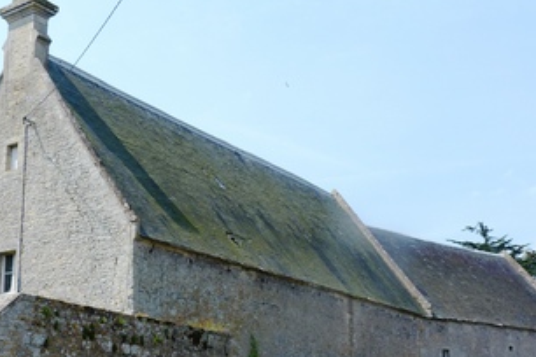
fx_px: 789
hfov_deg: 37.5
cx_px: 245
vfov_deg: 25.4
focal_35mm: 53
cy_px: 240
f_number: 5
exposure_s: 1/250
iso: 80
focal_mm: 7
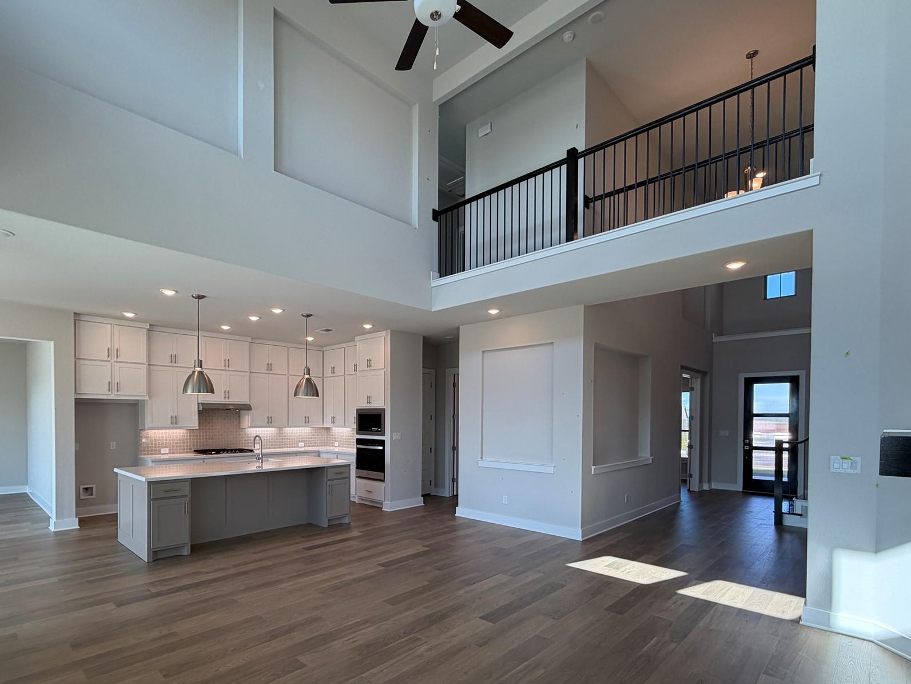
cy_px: 423
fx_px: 474
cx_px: 398
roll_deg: +0.3
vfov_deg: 70.6
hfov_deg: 87.3
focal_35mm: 18
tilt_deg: +0.4
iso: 50
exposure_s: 1/125
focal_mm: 2.22
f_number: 2.2
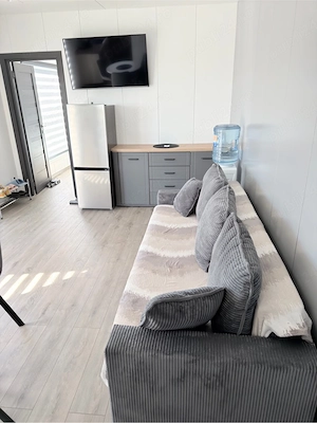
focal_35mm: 24
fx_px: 293
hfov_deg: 56.8
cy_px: 212
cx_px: 158
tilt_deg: -20.9
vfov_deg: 71.6
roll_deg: +2.5
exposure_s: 1/112
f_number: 1.78
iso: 160
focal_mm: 6.76
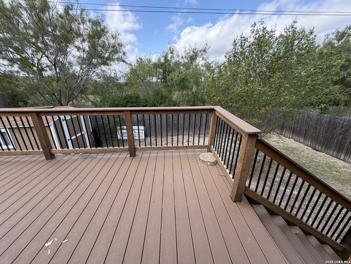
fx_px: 142
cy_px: 132
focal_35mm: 14
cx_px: 176
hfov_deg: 102.1
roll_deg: +1.0
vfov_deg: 85.7
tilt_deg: -18.5
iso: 50
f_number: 2.2
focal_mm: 2.22
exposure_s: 1/502
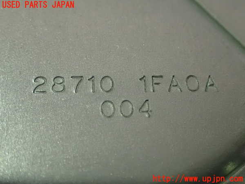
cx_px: 122
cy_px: 92
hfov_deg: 33.2
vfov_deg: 25.2
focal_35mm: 58
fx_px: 411
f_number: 3.5
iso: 1600
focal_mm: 10.35
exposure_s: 1/50
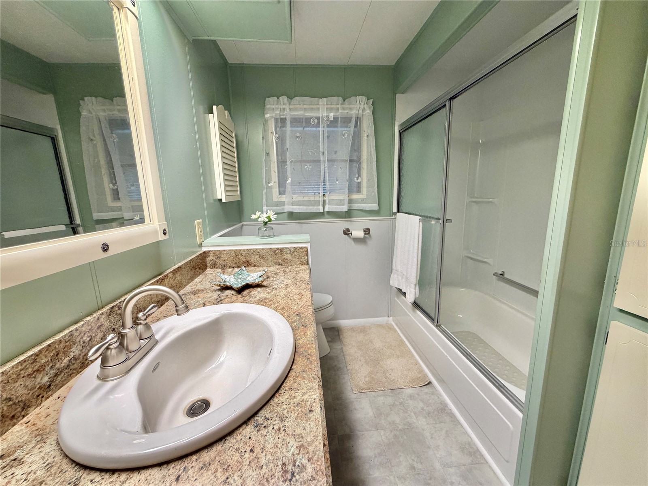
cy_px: 243
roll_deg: +1.7
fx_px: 262
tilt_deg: -11.9
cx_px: 324
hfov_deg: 102.1
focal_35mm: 14
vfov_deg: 85.7
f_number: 2.2
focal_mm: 2.22
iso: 320
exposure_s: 1/120
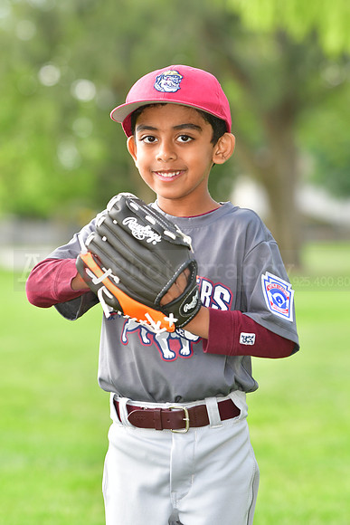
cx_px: 175
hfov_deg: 8.2
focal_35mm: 168
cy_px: 262
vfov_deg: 12.2
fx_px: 2448
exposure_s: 1/800
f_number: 4
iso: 500
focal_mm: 112
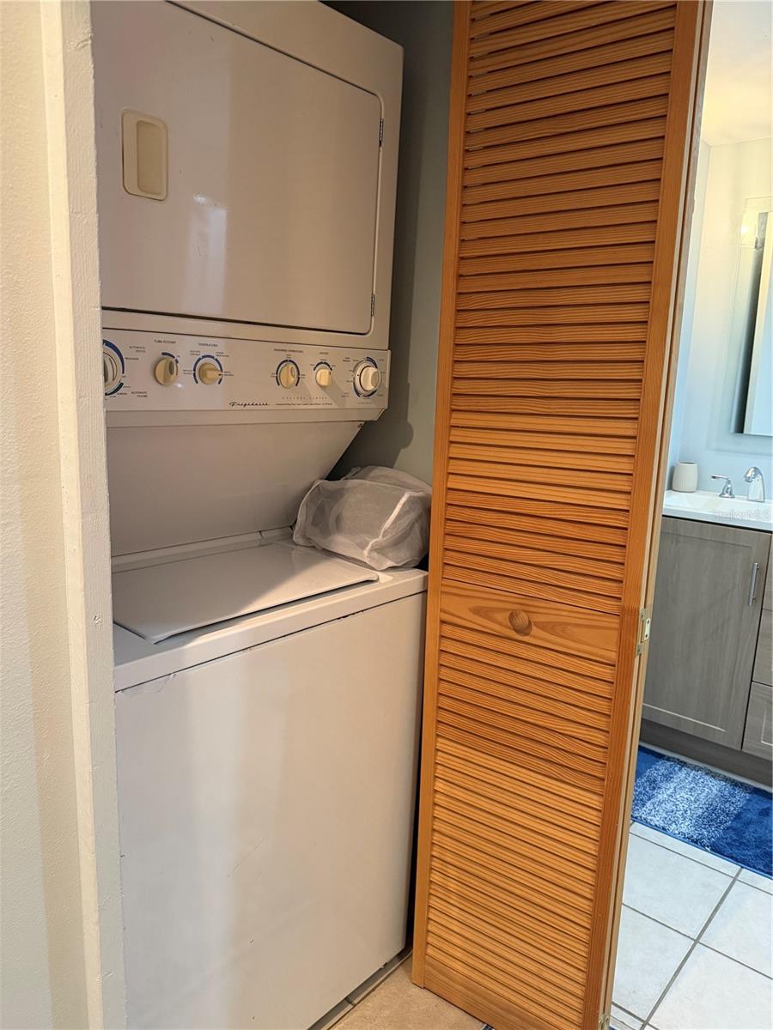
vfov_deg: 71.6
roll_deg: -1.9
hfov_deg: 56.8
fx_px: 715
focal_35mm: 24
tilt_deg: -11.2
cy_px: 515
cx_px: 386
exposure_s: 1/60
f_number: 1.78
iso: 400
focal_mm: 6.76
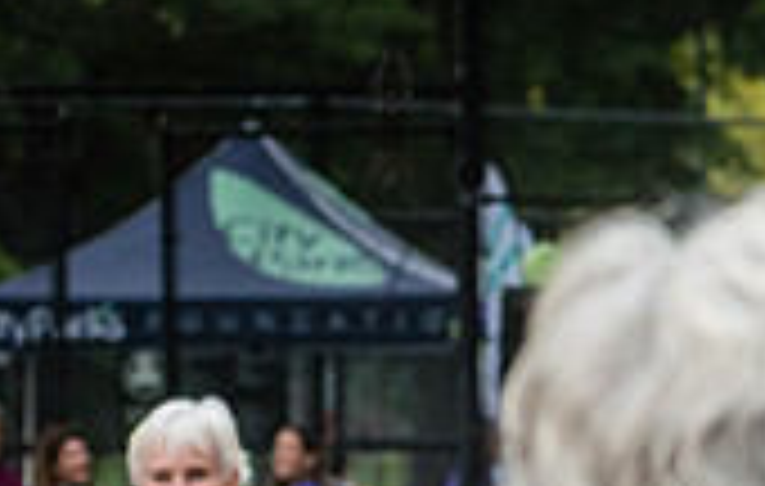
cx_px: 1342
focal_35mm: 312
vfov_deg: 4.2
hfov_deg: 6.6
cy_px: 768
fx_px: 6535
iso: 2500
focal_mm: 80
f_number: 4.5
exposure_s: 1/1000
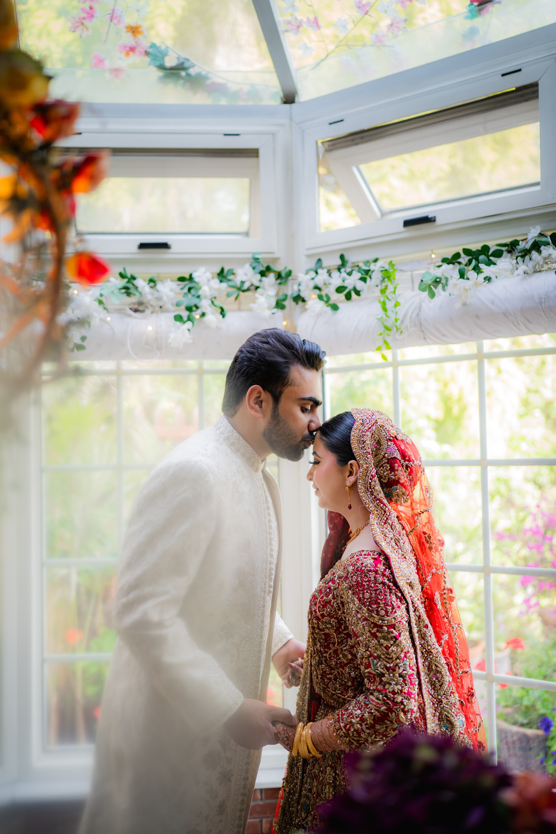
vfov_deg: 54.4
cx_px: 278
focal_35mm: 35
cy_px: 417
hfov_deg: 37.9
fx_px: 811
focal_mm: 35
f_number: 1.4
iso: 100
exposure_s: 1/160
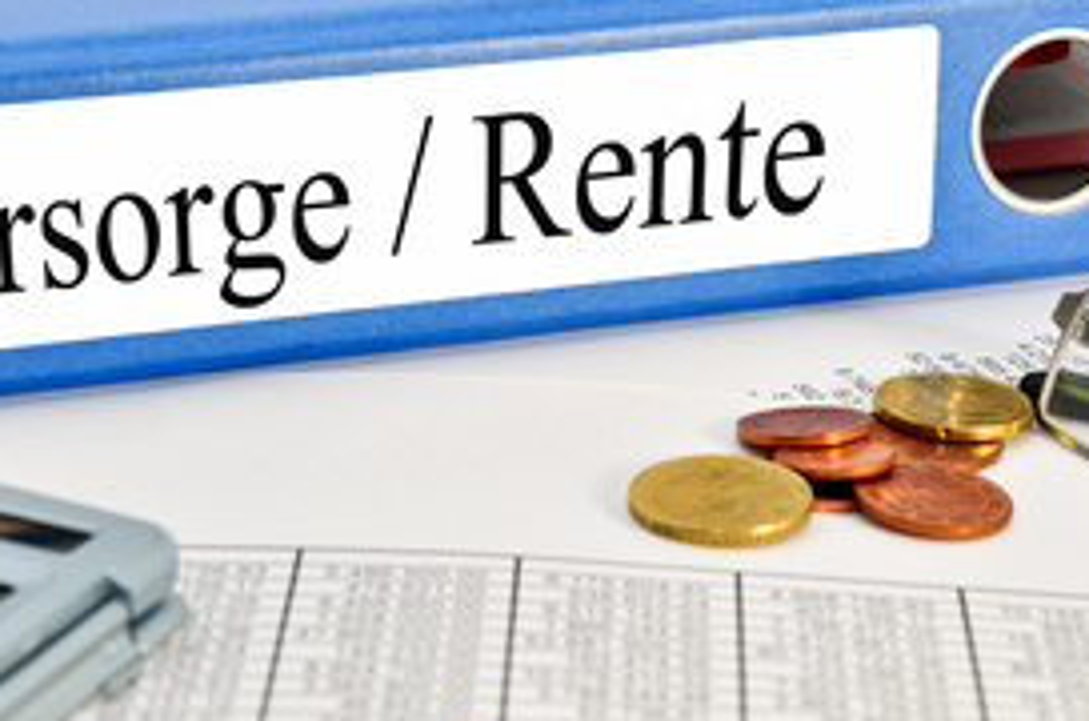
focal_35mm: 136
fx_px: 4104
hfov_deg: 15.1
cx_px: 454
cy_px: 340
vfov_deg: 10.0
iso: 320
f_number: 10
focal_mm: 58
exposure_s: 1/60
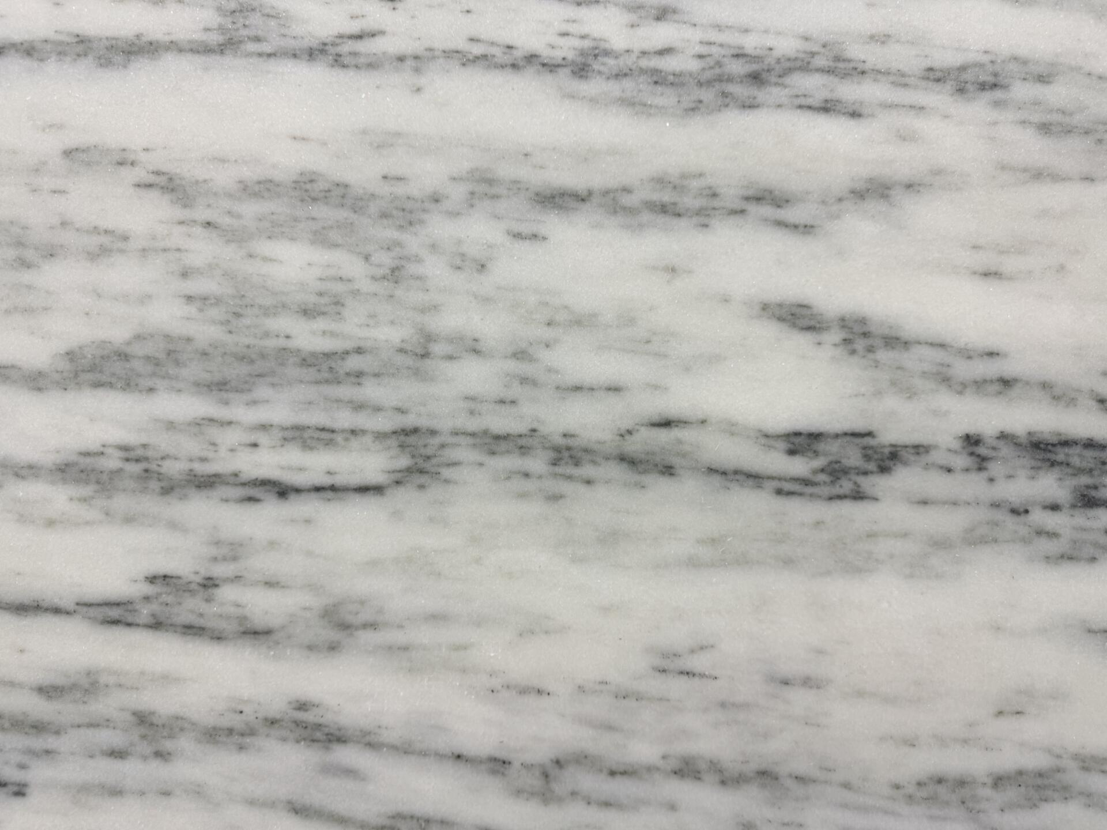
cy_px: 415
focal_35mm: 24
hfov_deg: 71.6
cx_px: 554
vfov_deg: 56.8
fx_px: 768
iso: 125
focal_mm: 6.76
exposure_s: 1/60
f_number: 1.78
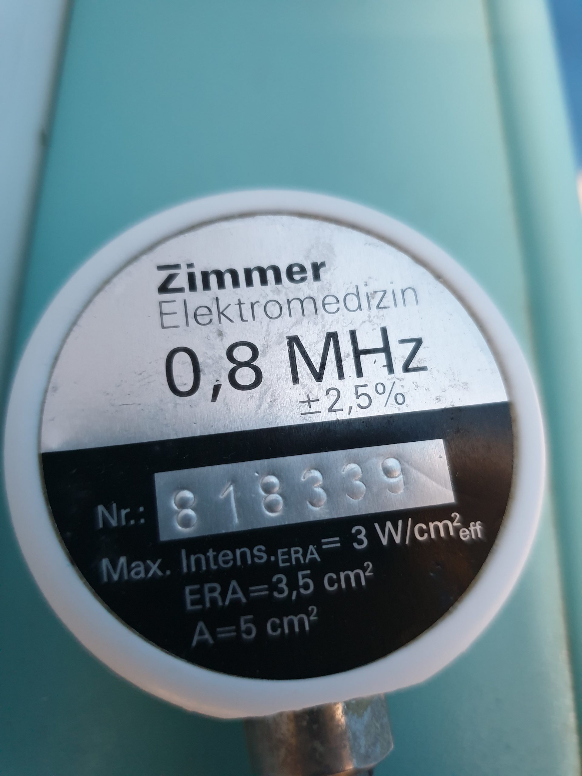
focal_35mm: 26
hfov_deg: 53.1
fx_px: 583
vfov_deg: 67.3
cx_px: 291
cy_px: 388
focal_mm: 4.3
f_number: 1.5
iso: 320
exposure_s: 1/20
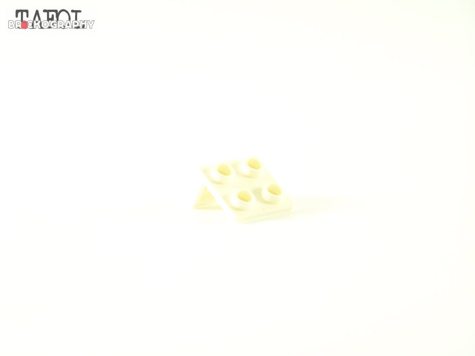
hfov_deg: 15.4
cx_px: 238
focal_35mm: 128
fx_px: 1756
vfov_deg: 11.6
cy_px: 178
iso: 200
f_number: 3.2
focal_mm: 21.2
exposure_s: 1/30
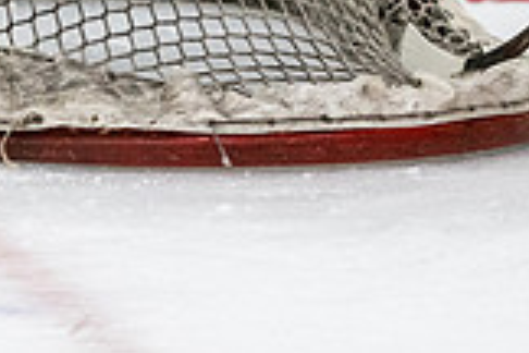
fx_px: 7978
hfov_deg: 3.8
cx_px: -314
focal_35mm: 543
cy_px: -338
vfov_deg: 2.5
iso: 3200
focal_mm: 116
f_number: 2.8
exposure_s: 1/640
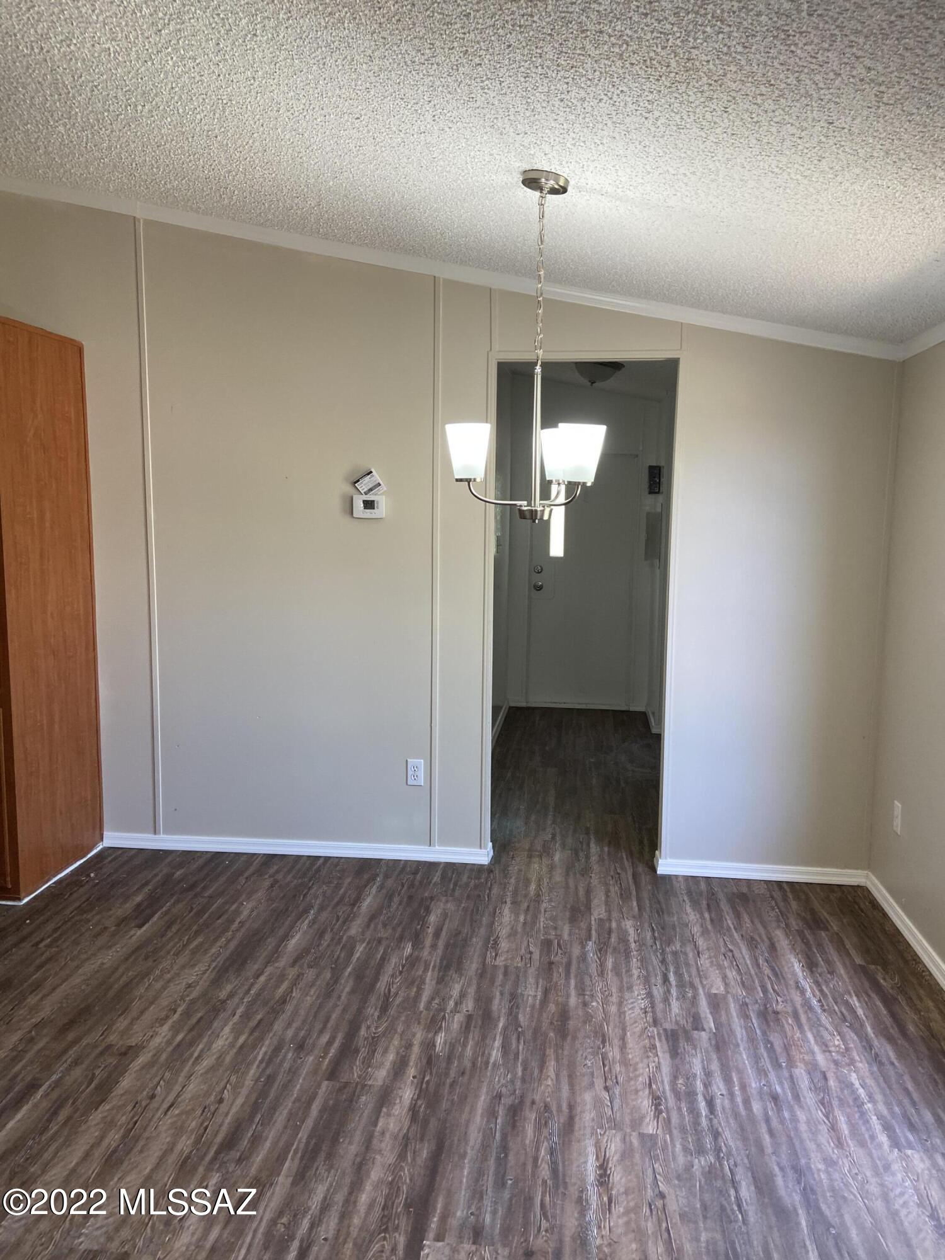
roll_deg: -1.3
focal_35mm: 26
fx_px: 946
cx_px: 472
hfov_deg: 53.1
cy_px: 630
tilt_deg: -6.0
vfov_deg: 67.3
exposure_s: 1/118
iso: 125
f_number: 1.8
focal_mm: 4.25
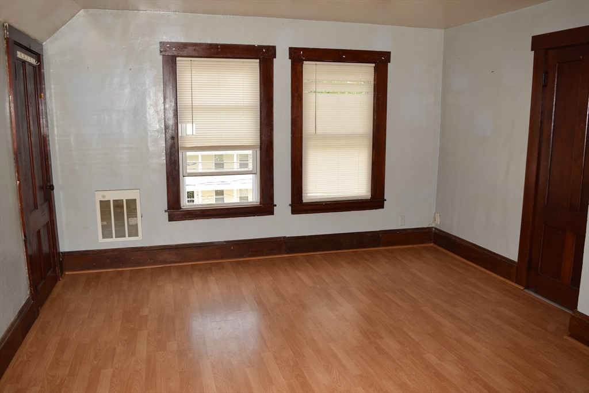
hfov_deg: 67.4
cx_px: 294
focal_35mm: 27
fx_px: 442
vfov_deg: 47.9
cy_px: 196
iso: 100
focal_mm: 18
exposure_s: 1/125
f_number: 6.3
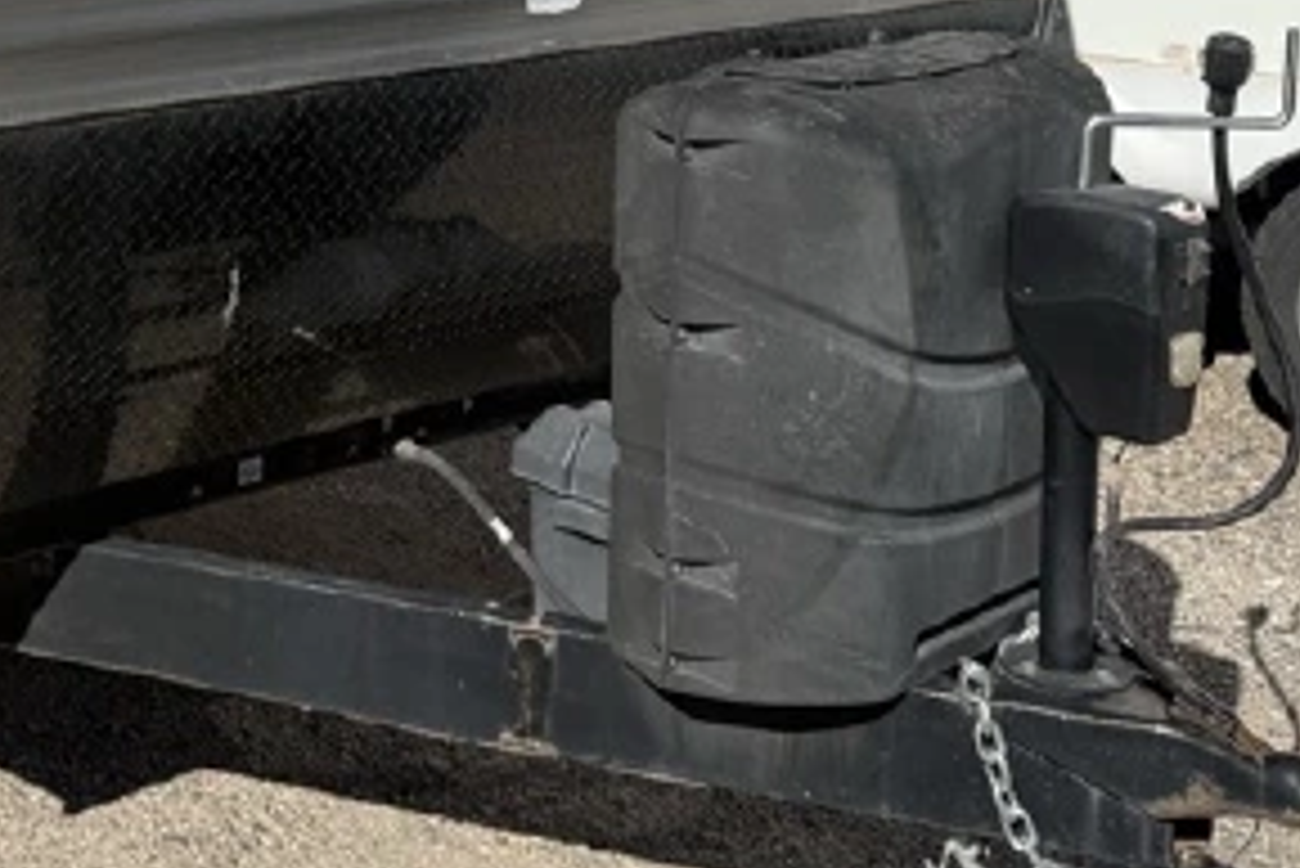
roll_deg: -1.2
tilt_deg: -3.9
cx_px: -58
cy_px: -121
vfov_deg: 18.9
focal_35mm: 69
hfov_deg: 27.2
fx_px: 2493
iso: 80
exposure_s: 1/6711
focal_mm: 6.76
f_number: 1.78
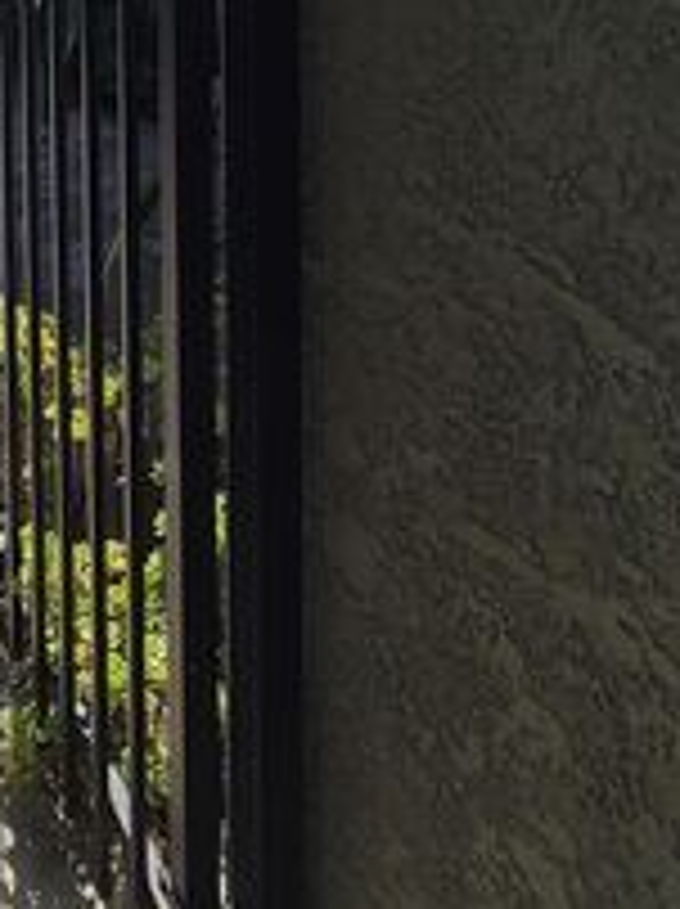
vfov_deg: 35.3
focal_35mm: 43
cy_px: -164
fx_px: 1129
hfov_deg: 27.8
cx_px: -203
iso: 50
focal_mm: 2.2
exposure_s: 1/1736
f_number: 2.2
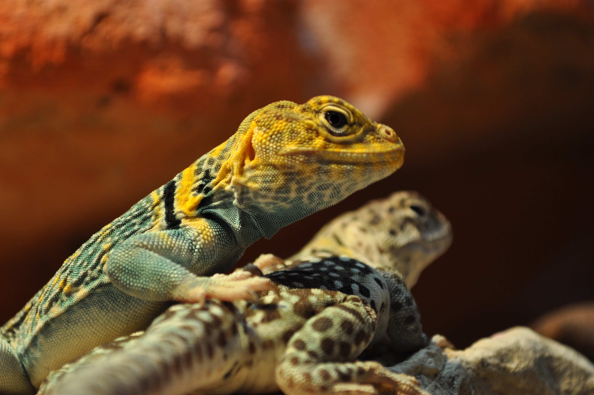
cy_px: 198
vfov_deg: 15.8
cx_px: 293
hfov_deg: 23.7
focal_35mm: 86
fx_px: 1417
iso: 360
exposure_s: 1/125
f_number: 5.6
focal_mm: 52
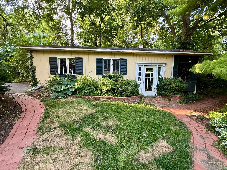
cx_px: 114
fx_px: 92
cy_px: 85
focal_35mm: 14
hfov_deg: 102.1
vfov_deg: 85.7
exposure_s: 1/99
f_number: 2.2
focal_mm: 2.22
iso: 100
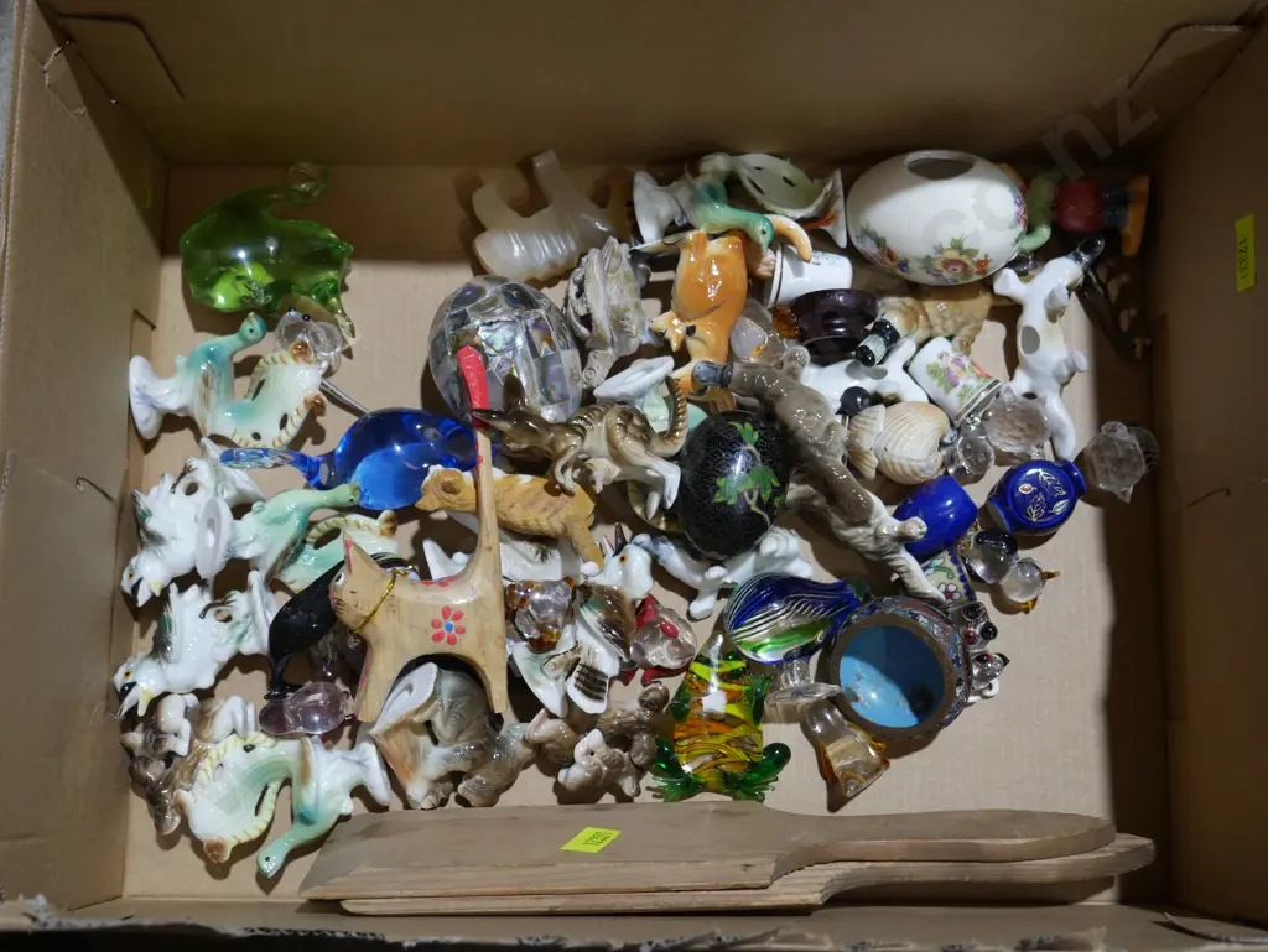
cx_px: 634
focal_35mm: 44
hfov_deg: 42.9
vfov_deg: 32.9
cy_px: 476
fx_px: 1612
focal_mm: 22
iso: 400
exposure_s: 1/60
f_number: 4.7
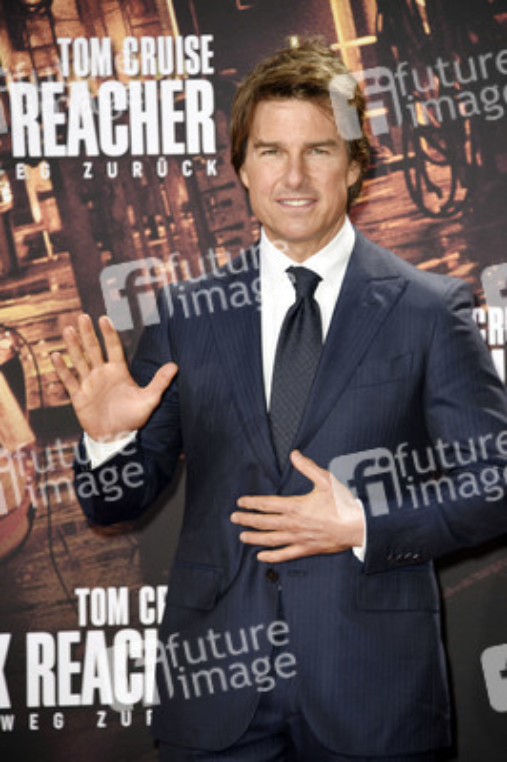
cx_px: 254
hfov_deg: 7.2
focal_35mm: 190
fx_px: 4020
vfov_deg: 10.8
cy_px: 381
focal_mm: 190
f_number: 5.6
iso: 800
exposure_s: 1/250
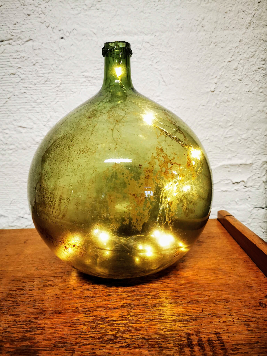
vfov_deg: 65.3
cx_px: 134
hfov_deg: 51.4
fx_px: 278
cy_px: 178
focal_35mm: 27
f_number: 1.6
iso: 160
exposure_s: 1/50
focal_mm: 5.56
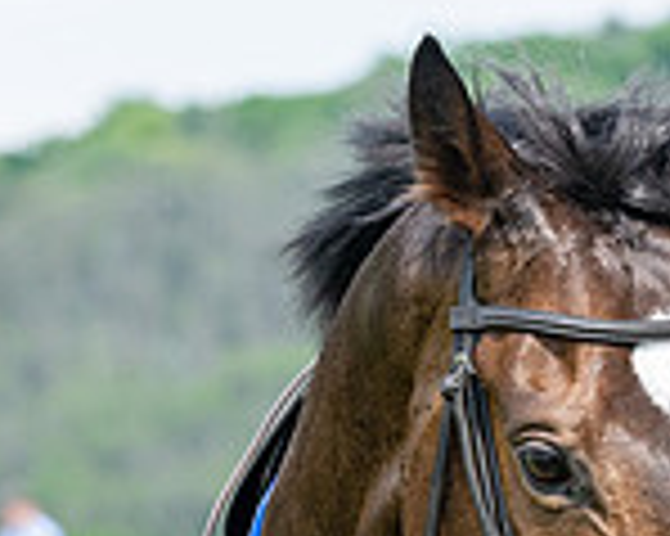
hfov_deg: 2.7
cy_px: 586
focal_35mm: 726
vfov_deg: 2.1
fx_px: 14387
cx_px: 717
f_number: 8
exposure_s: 1/500
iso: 400
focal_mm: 170
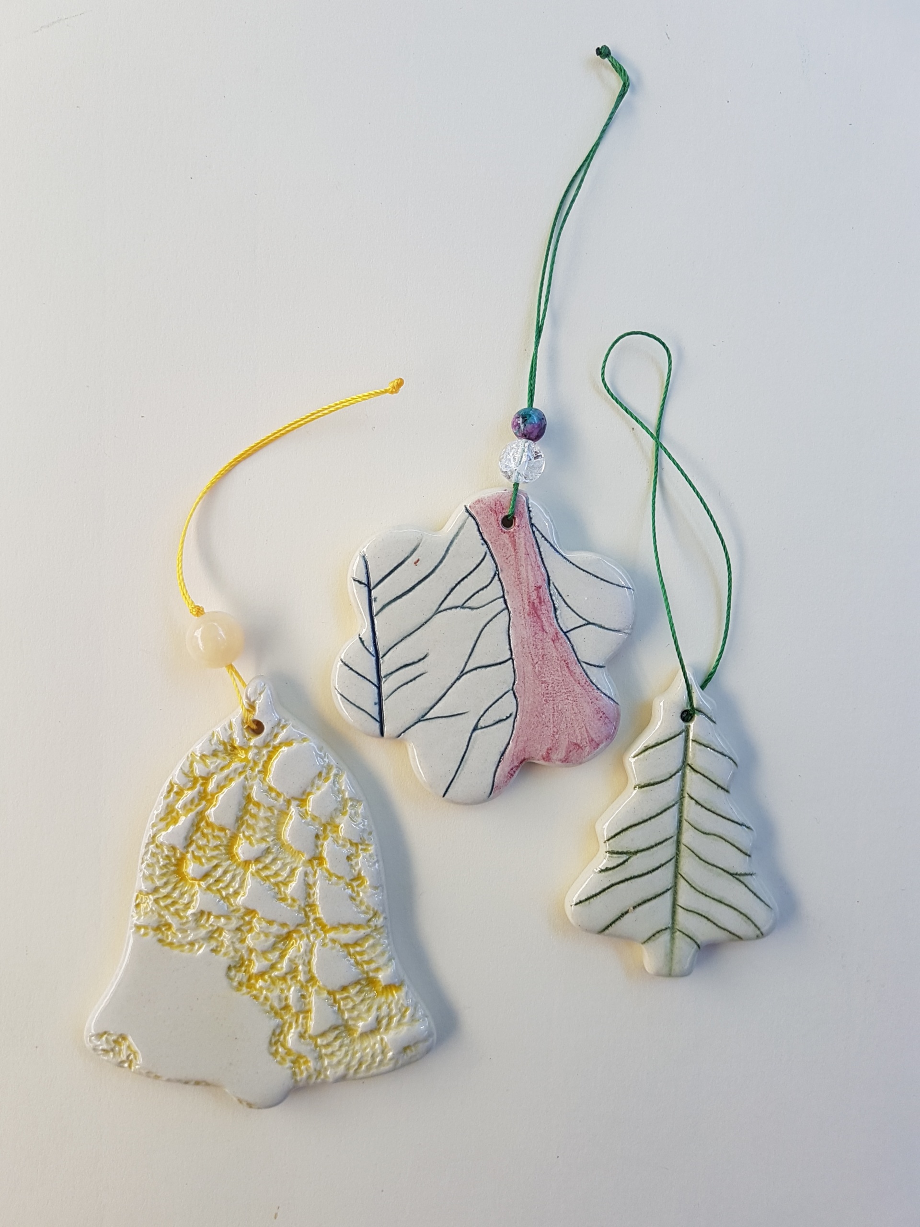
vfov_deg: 67.3
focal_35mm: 26
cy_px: 614
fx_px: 921
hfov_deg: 53.1
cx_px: 460
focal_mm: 4.2
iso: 40
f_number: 1.7
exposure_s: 1/310
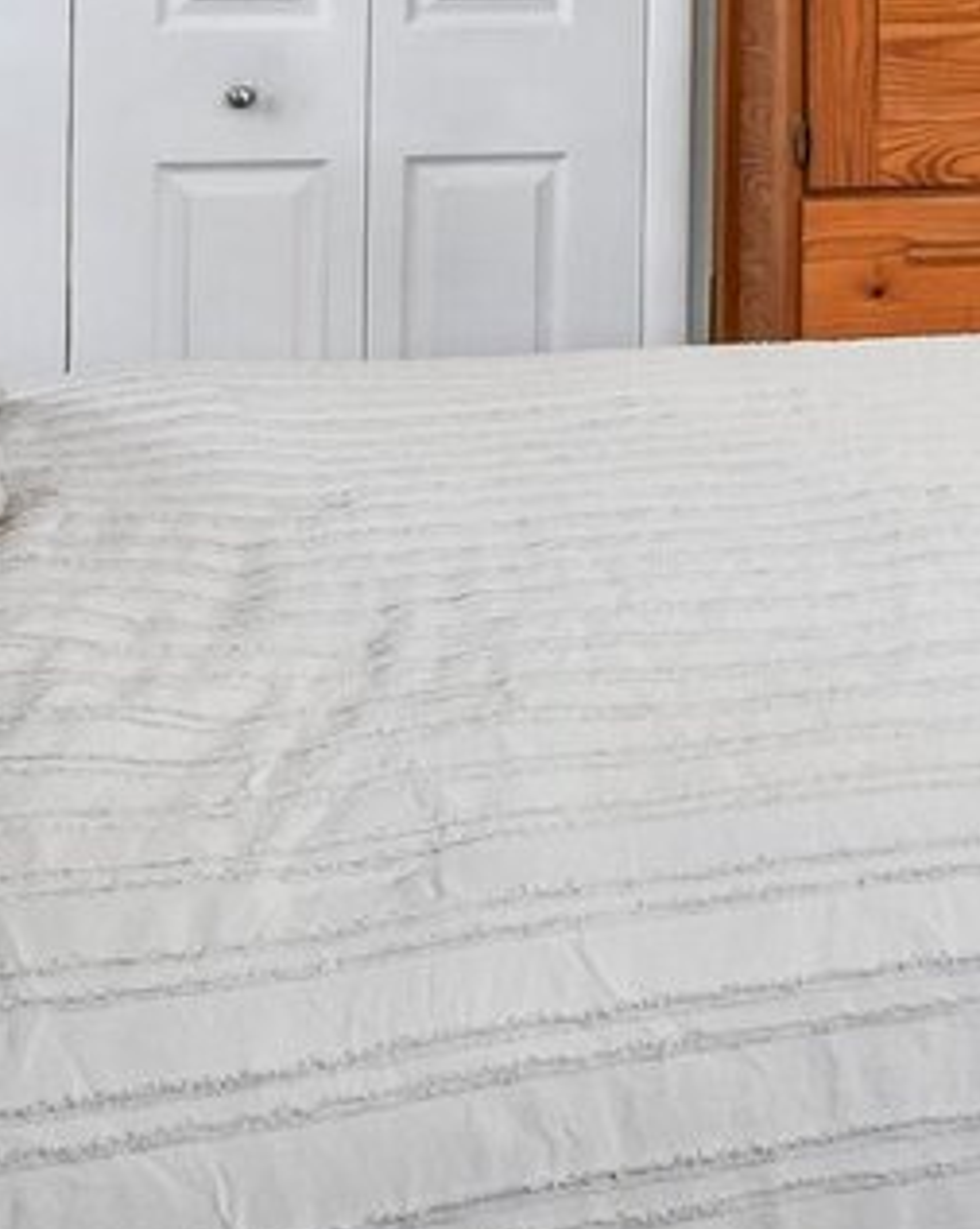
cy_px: -217
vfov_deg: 24.2
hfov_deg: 19.3
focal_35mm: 72
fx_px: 2614
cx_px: 1336
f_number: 8
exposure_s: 1/13
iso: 400
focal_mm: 10
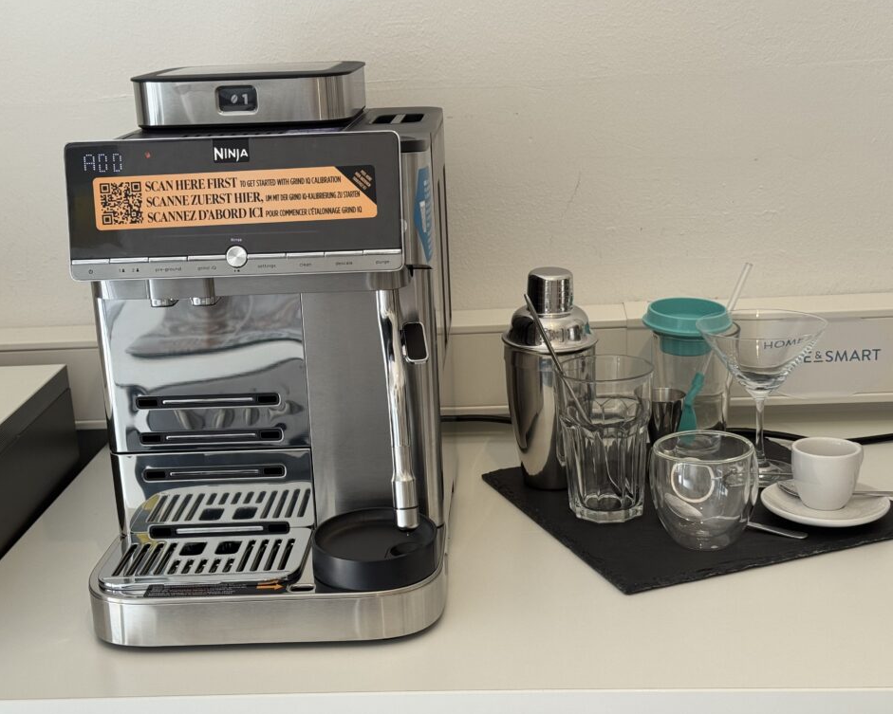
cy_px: 356
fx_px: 1348
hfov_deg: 36.7
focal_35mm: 51
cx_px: 437
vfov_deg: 29.7
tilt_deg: -14.7
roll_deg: +3.6
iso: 100
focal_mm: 6.76
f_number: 1.78
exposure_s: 1/50
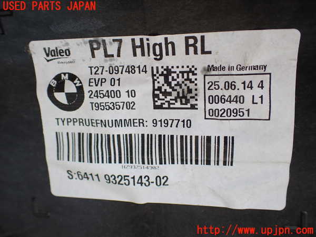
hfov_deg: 60.0
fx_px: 274
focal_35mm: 30
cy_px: 118
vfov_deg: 46.8
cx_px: 158
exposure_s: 1/125
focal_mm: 5.4
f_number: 2.3
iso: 125
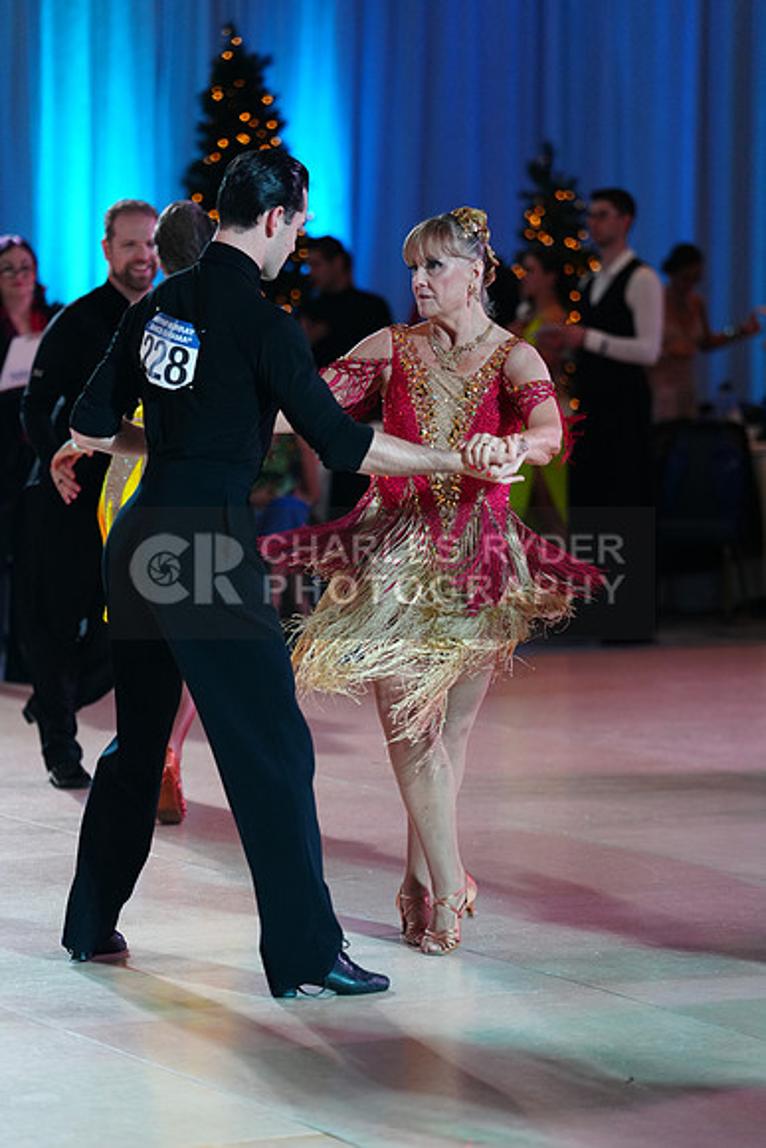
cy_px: 574
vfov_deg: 15.1
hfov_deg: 10.1
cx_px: 383
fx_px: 4338
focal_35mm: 136
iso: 2000
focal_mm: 136
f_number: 2.8
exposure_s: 1/640
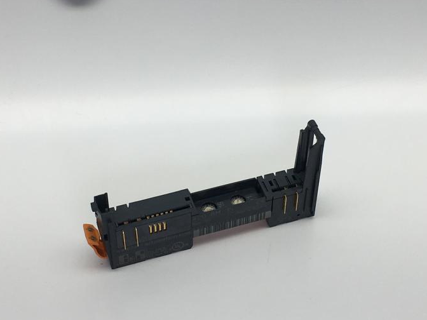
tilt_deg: -42.7
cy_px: 140
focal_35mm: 69
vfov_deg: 21.3
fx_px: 851
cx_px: 210
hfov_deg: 28.2
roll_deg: -0.5
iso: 25
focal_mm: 4.15
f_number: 2.2
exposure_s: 1/364
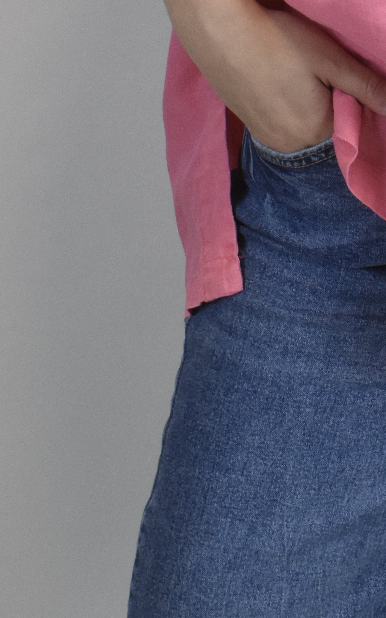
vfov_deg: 13.4
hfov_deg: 8.5
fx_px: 2558
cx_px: 471
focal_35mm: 152
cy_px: -133
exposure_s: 1/50
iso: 1600
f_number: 18
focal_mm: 40
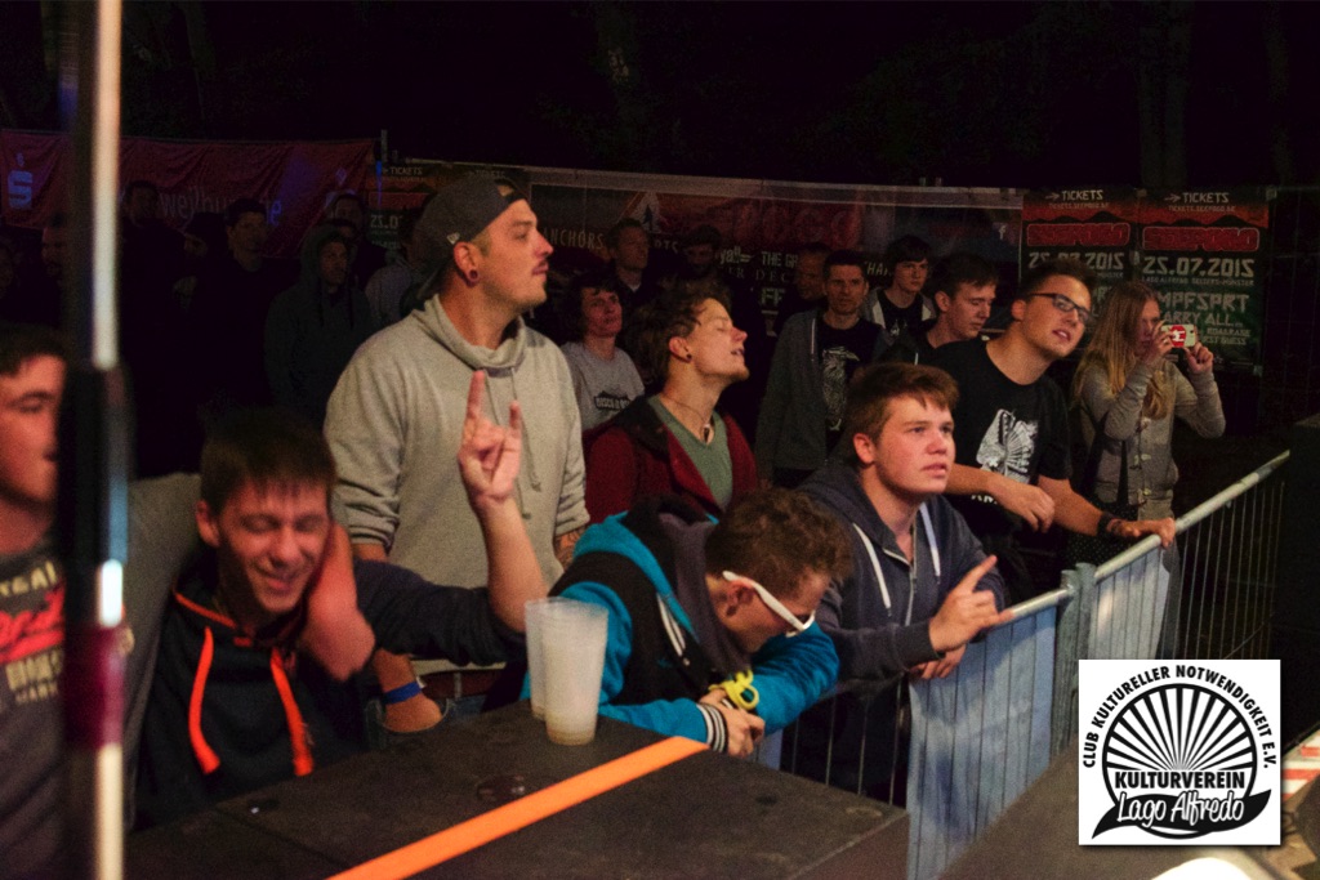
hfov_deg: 46.4
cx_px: 660
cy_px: 440
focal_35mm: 42
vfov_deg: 31.9
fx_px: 1540
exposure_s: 1/90
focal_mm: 42
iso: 64000
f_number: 6.7
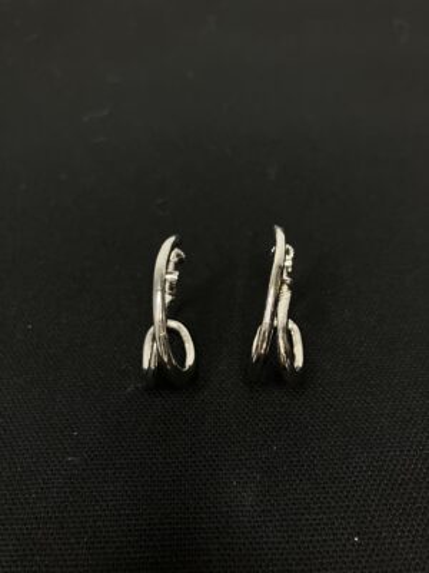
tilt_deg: -47.7
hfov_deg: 49.7
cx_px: 214
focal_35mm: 28
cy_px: 286
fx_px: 463
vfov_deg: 63.4
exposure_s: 1/50
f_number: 1.8
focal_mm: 3.99
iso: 320
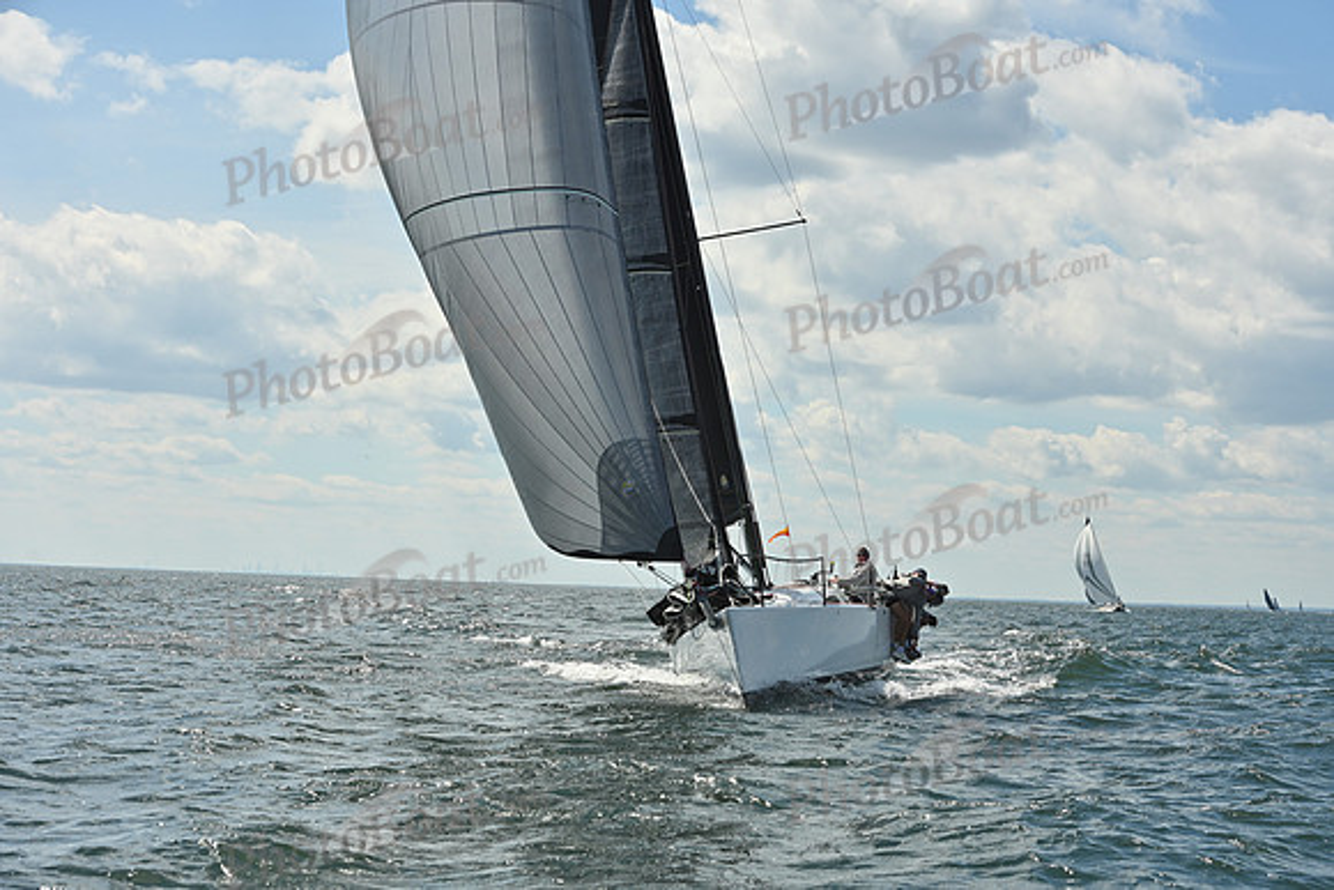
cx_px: 667
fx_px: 2780
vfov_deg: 18.2
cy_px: 445
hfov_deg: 27.0
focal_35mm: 75
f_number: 10
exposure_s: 1/1600
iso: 250
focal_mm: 75
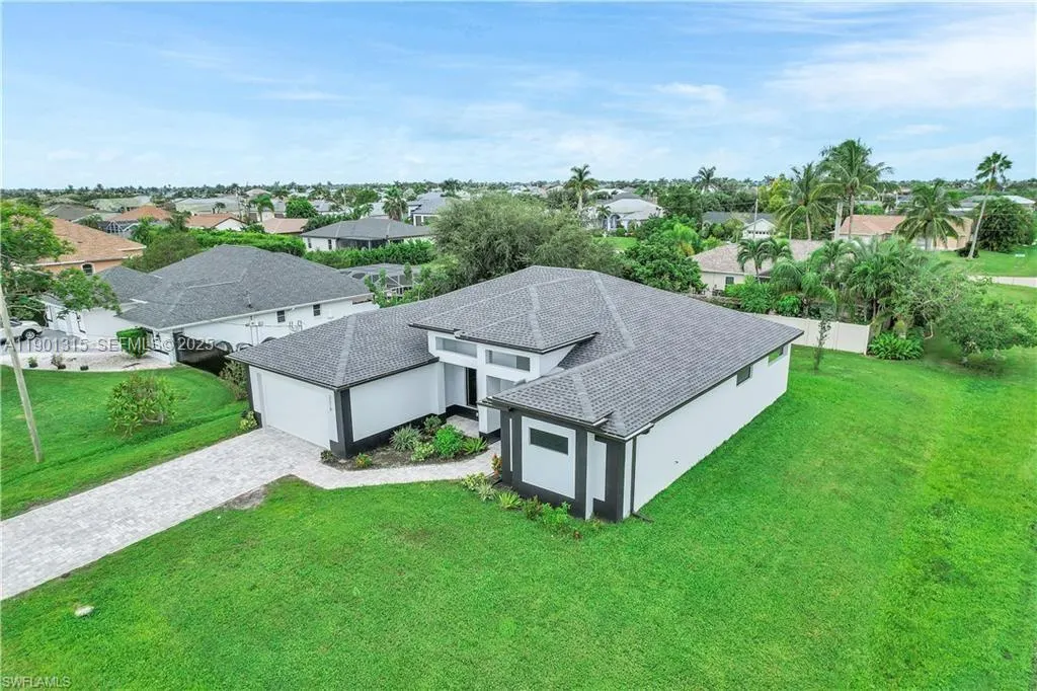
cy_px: 346
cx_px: 518
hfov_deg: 78.6
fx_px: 633
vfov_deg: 57.2
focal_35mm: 22
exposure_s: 1/1000
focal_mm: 8.38
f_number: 2.8
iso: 100
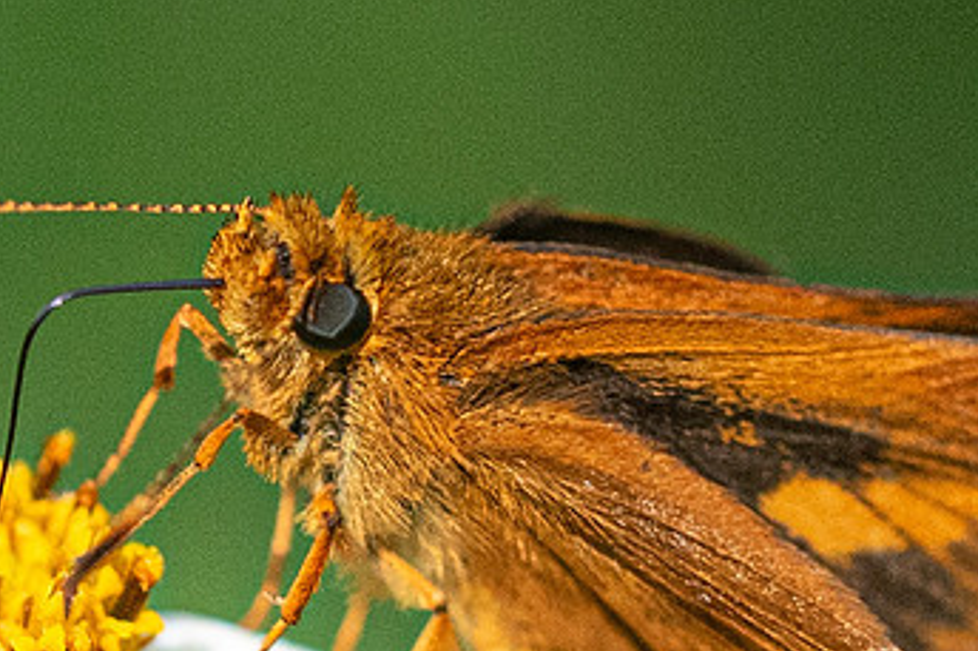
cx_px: 711
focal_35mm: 1124
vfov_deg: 1.2
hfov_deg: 1.8
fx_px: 30519
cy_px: 927
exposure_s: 1/2000
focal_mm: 150
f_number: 4.5
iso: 1250
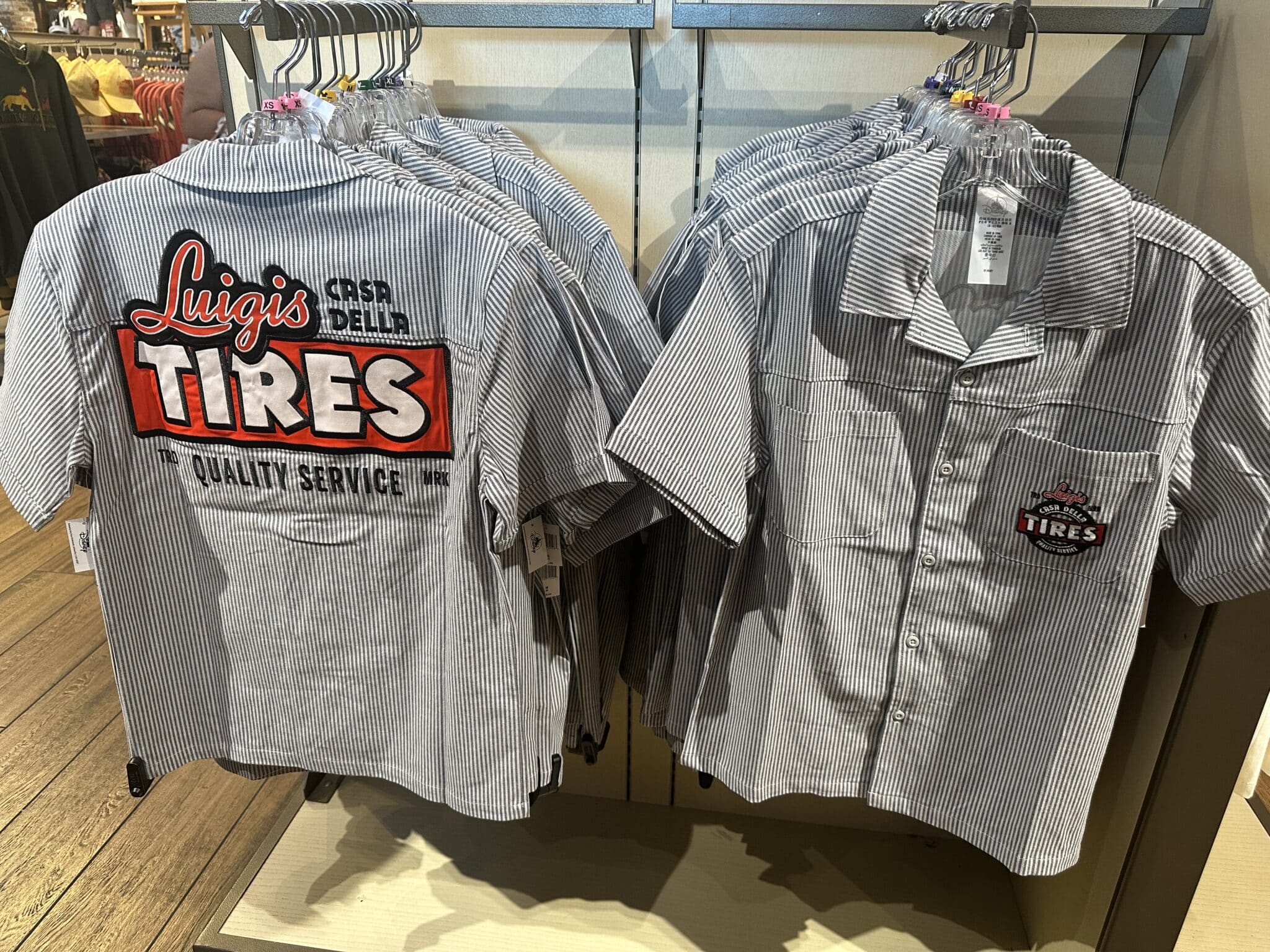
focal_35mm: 24
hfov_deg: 71.6
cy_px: 476
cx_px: 635
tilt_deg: -23.4
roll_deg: -1.2
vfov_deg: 56.8
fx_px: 881
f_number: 1.78
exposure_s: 1/60
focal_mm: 6.86
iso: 200
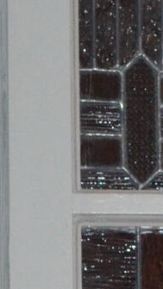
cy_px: 668
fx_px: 3534
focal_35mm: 461
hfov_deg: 2.6
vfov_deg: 4.6
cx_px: 592
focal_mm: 40
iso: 3200
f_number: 5.3
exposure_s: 1/60
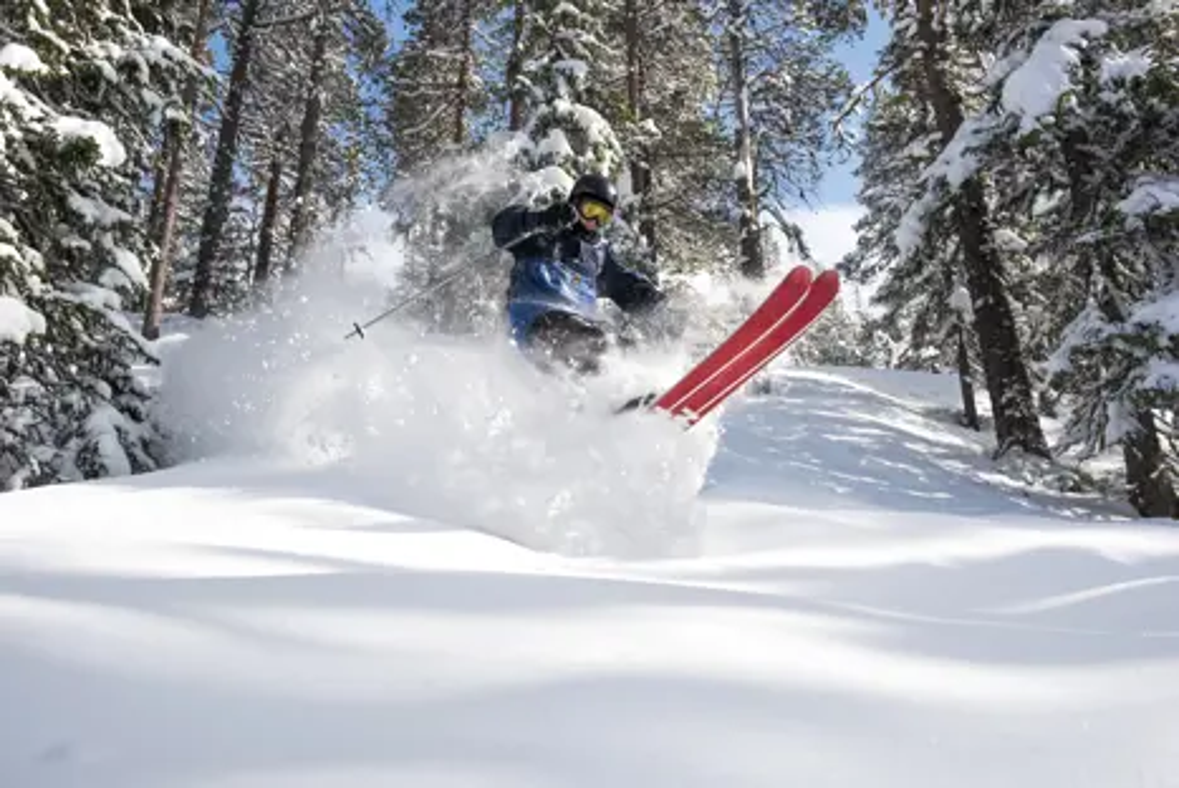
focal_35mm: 31
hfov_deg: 60.3
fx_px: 1016
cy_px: 394
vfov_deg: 42.4
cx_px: 590
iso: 200
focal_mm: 31
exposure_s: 1/1000
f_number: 6.3
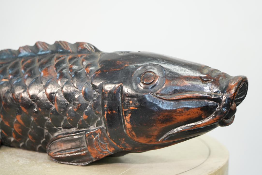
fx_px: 764
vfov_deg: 13.0
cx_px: 131
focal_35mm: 105
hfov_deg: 19.5
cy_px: 88
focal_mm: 105
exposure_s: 1/125
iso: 3200
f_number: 4
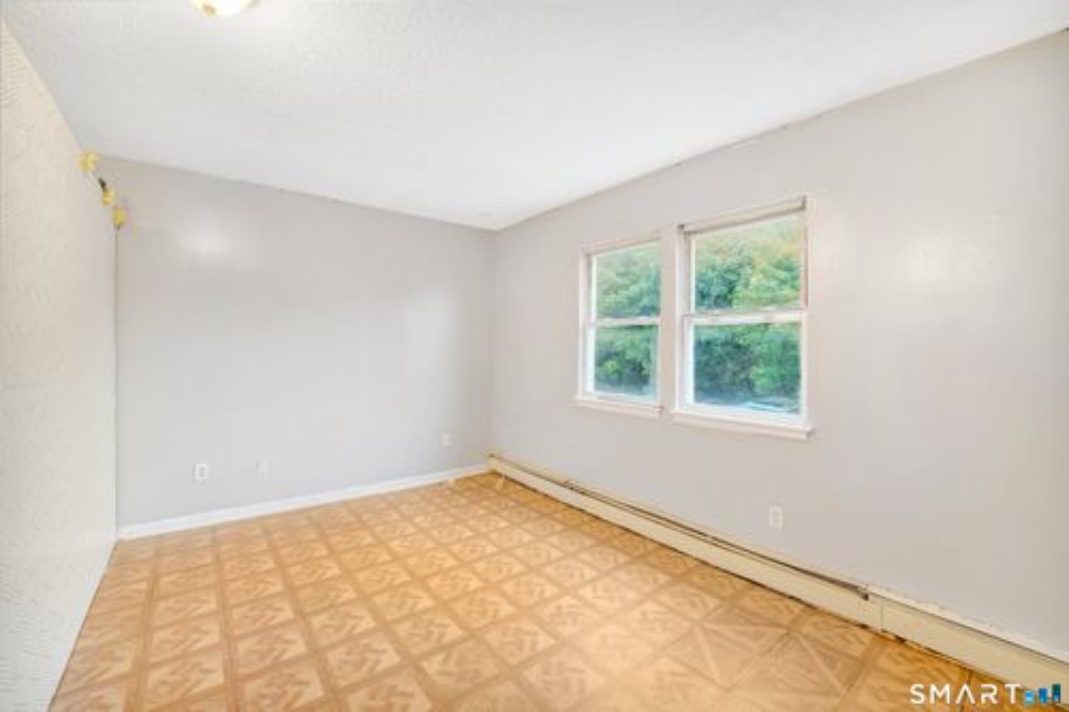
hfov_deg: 104.3
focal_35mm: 14
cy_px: 356
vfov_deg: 81.2
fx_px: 416
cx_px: 534
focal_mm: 14
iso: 800
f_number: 3.5
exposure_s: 1/50
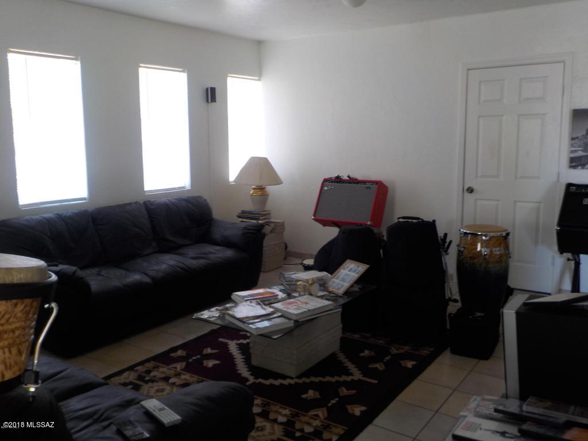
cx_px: 294
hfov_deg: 60.0
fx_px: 510
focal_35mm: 30
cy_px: 220
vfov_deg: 46.8
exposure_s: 1/30
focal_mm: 4.1
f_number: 3.3
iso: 125
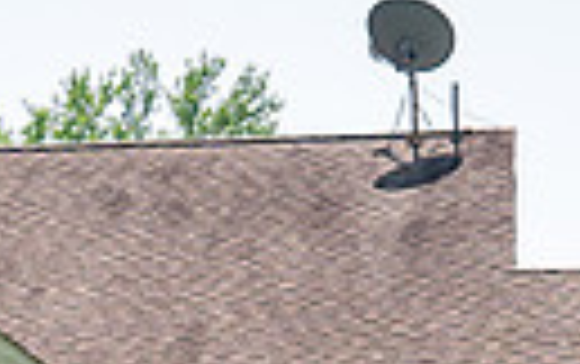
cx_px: 100
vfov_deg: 7.2
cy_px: 785
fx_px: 2770
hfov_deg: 11.9
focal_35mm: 175
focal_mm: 24
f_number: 2.8
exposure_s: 1/1600
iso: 250
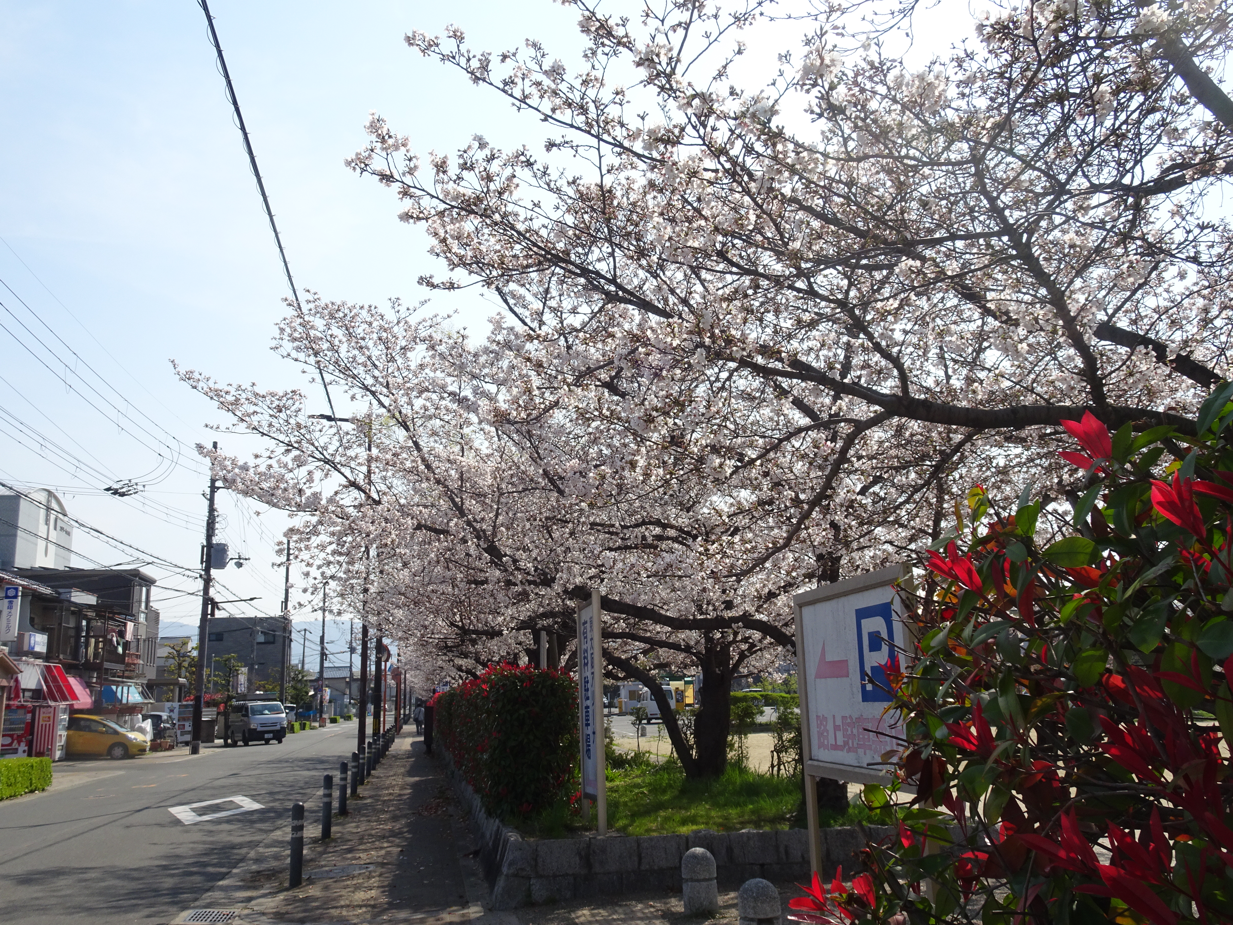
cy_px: 462
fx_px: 1033
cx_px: 616
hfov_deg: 61.7
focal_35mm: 29
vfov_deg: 48.2
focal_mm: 4.92
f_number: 3.5
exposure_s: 1/1000
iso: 80
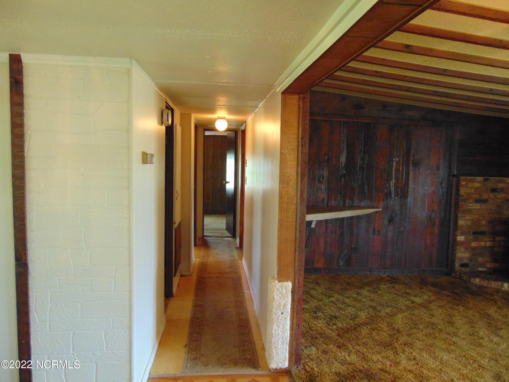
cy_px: 191
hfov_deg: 69.4
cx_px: 254
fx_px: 368
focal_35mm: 25
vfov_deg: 54.9
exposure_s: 1/25
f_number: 3
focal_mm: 4.5
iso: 400
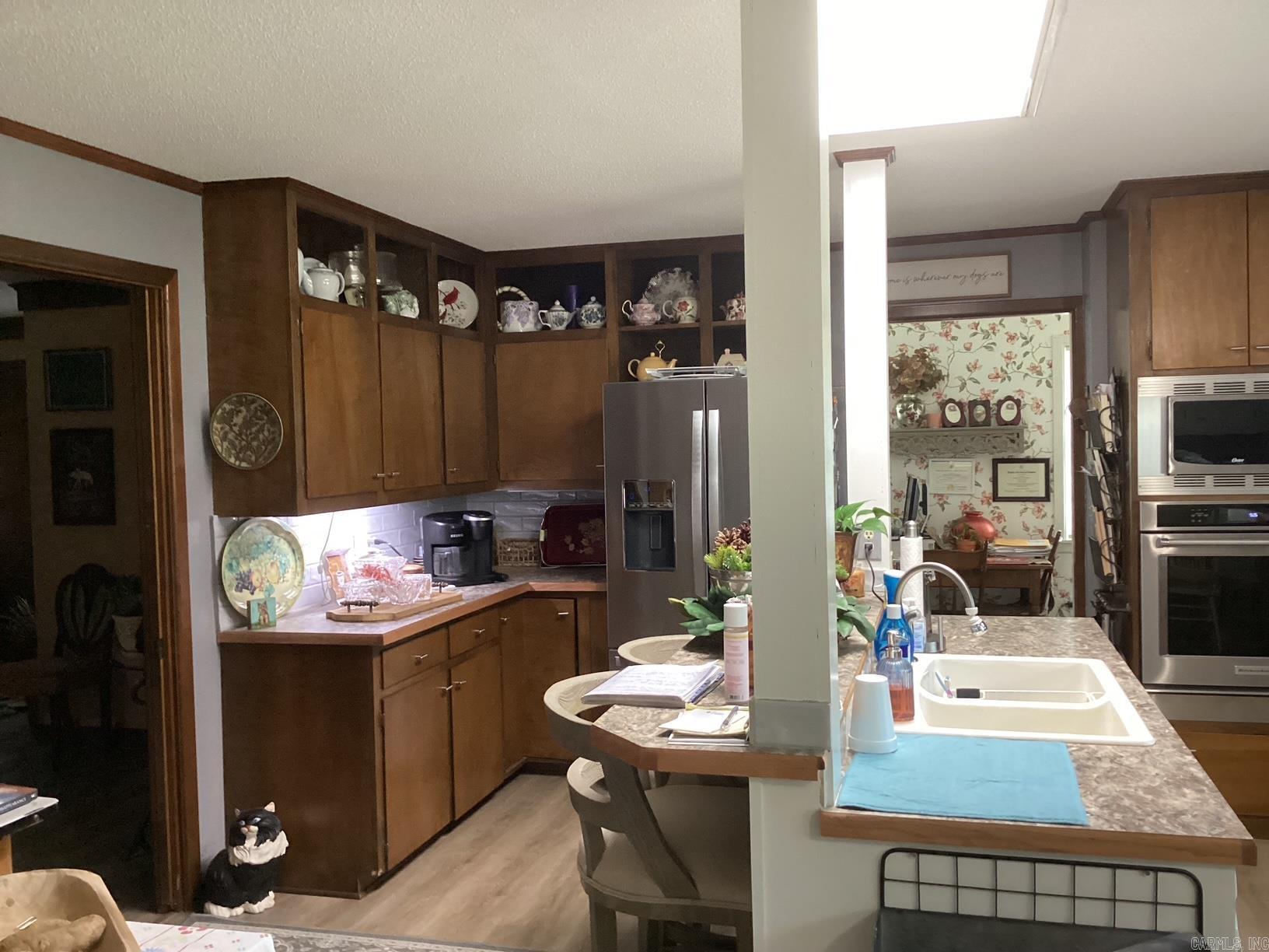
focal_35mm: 31
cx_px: 634
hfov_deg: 58.4
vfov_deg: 45.4
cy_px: 476
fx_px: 1136
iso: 320
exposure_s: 1/60
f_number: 2.4
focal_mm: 3.3
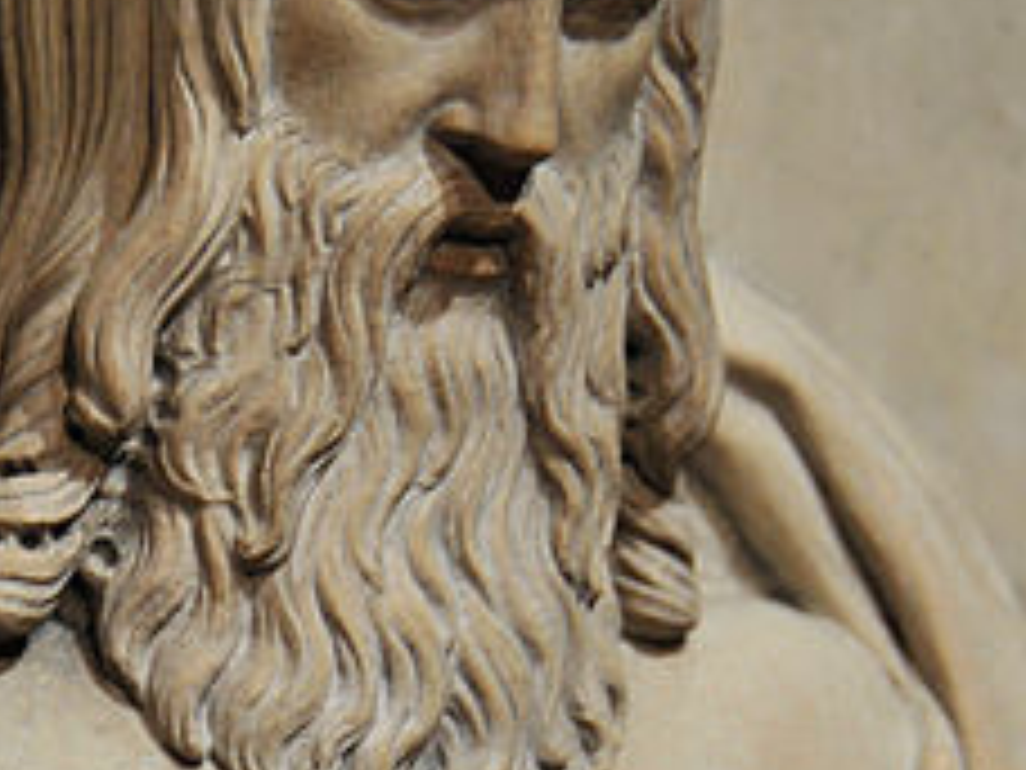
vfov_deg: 4.2
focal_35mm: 353
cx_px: 68
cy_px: 840
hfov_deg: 5.6
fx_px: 10463
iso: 320
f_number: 4.8
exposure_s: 1/20
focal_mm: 62
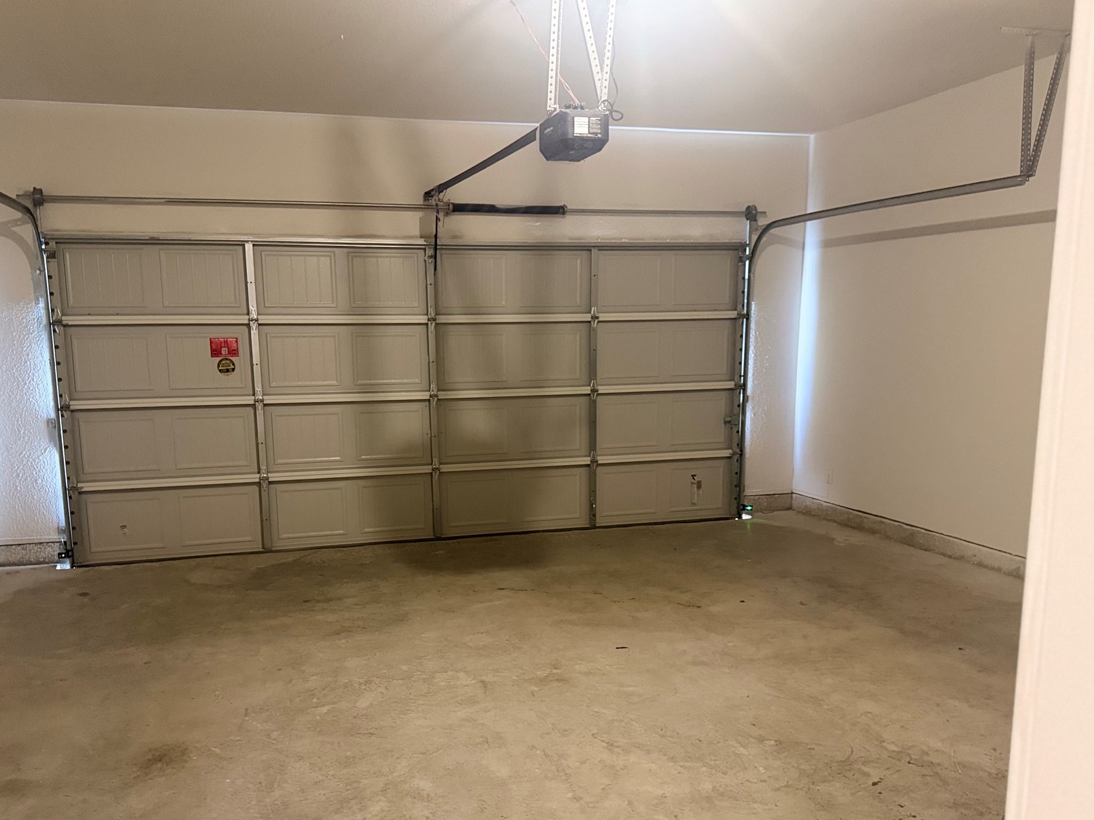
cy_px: 483
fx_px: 916
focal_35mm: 29
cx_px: 492
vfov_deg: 48.0
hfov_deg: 61.5
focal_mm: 6.76
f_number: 1.78
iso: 640
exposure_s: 1/40
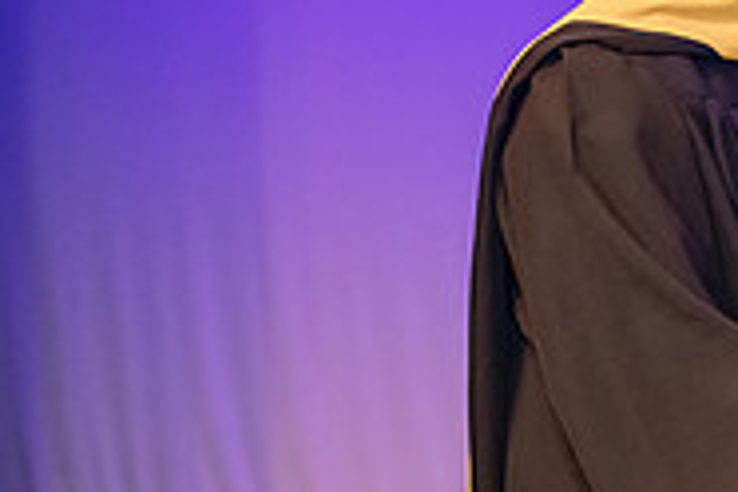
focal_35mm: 218
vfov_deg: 6.3
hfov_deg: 9.2
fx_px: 4469
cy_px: 109
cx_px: 1047
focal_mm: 70
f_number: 4
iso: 3200
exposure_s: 1/200
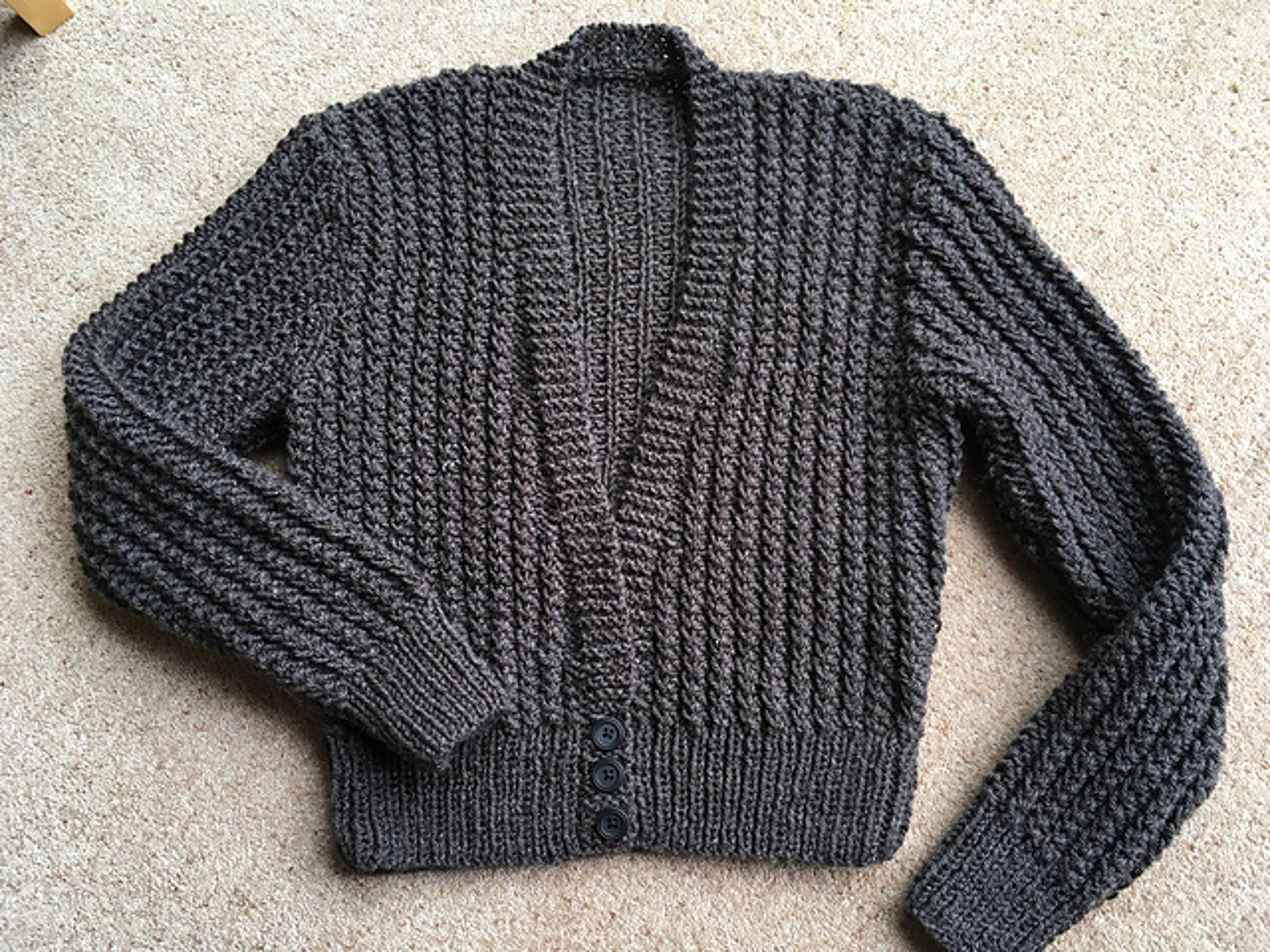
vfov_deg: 48.2
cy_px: 476
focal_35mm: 29
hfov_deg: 61.7
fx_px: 1064
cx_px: 635
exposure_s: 1/33
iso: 25
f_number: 2.2
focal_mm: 4.15
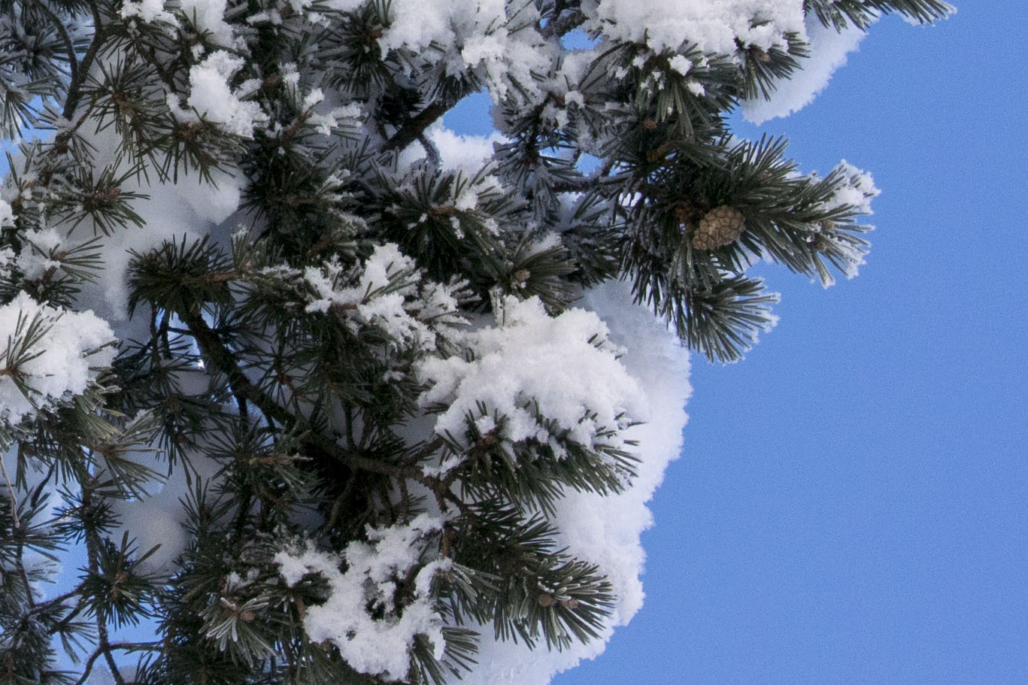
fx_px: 3169
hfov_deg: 17.8
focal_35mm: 111
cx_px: -68
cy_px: -71
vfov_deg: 12.1
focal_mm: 11
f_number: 4.5
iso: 160
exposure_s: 1/500
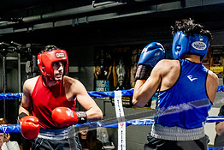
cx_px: 70
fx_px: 716
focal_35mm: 115
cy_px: 141
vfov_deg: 11.8
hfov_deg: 17.7
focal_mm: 35
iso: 5000
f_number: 2.8
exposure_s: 1/800
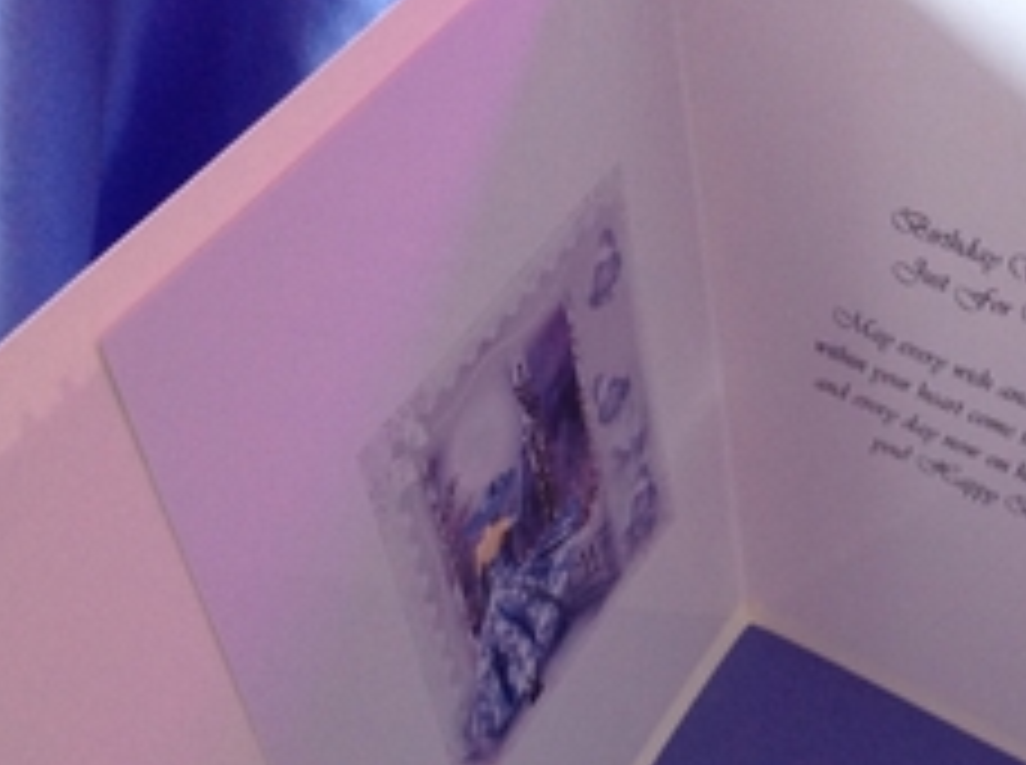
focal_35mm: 69
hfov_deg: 27.2
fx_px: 2041
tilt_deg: -46.3
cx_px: 927
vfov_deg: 20.9
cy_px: 644
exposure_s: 1/15
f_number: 2.4
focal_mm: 4.28
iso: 160
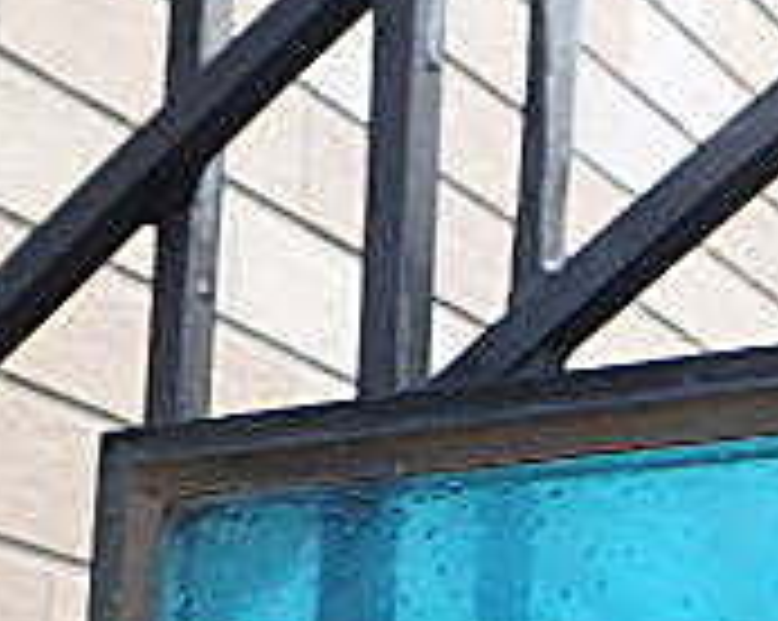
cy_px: 904
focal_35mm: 94
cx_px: 1043
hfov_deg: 18.8
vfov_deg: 15.2
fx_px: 2162
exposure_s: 1/40
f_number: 4.3
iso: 200
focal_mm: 4.7
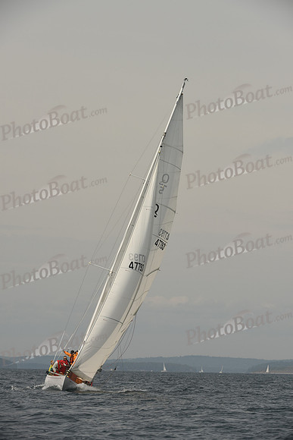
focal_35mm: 200
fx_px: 2440
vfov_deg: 10.3
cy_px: 220
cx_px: 146
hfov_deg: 6.9
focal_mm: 200
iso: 250
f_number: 8
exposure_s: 1/1000
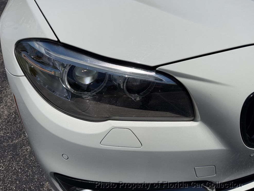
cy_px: 94
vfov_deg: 54.9
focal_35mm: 25
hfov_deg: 69.4
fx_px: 183
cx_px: 123
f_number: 1.78
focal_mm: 6.76
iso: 80
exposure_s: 1/17544
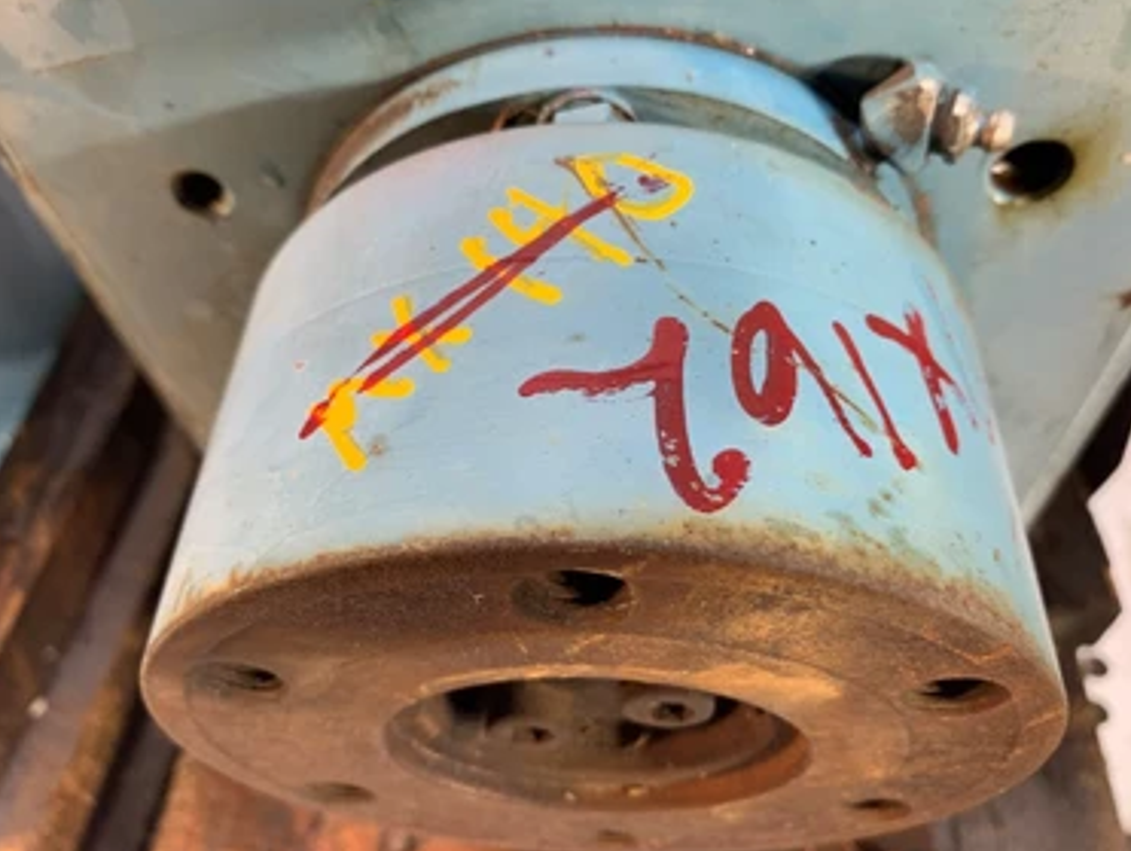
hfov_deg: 63.4
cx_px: 573
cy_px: 415
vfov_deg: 49.8
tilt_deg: -49.5
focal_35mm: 28
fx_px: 916
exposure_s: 1/60
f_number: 1.8
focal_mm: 4.25
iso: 64
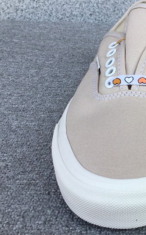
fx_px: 363
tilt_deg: -28.1
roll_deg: -2.9
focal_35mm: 57
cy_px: 118
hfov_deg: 21.0
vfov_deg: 35.7
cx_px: 182
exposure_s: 1/418
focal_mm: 3.3
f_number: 2.4
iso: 25
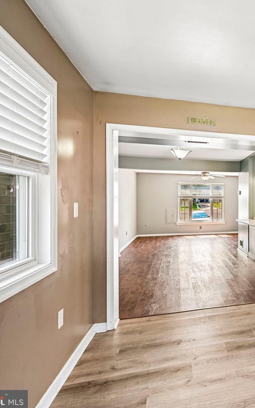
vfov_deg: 72.5
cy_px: 204
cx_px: 273
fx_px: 278
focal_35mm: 25
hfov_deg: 40.8
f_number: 8
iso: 800
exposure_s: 1/160
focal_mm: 16
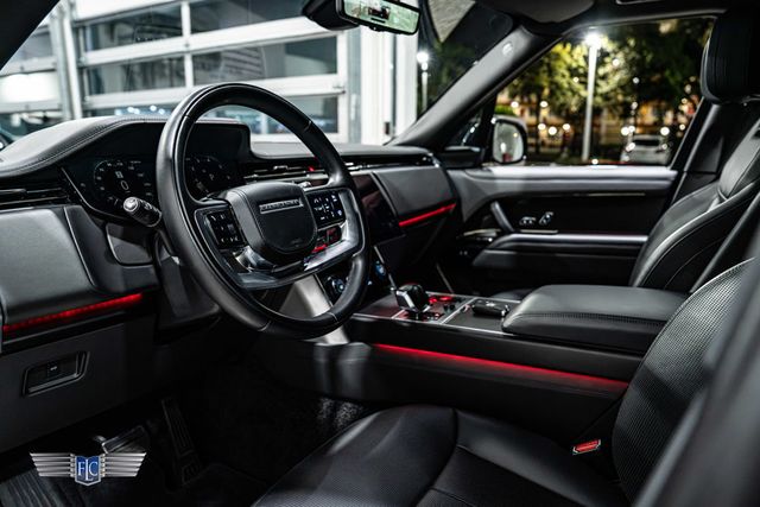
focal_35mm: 24
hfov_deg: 73.7
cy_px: 254
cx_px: 380
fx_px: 507
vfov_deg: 53.2
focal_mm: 24
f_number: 3.5
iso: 1600
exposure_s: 1/40
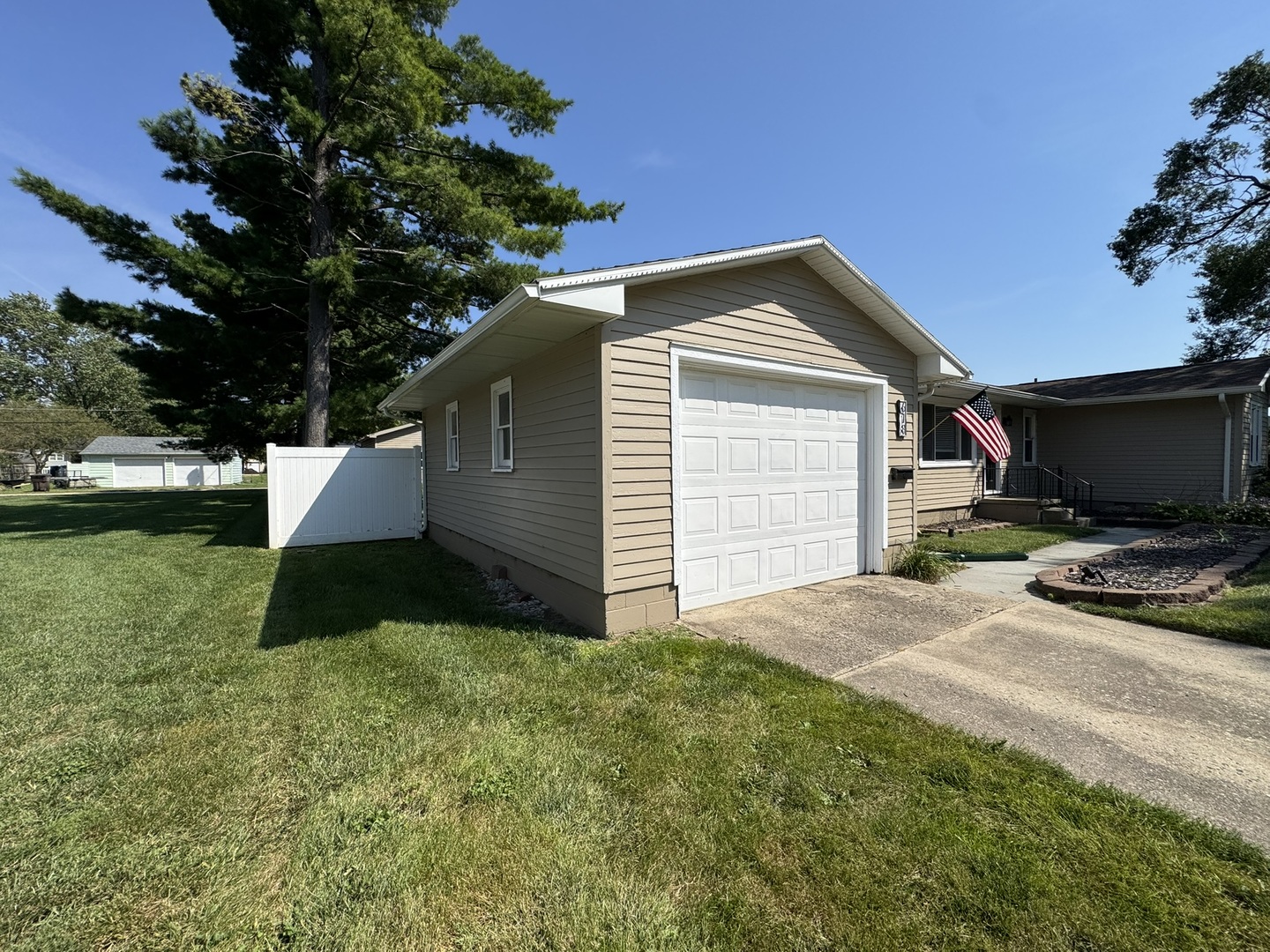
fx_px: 514
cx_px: 635
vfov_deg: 85.7
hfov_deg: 102.1
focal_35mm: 14
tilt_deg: +0.2
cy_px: 476
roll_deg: +0.1
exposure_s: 1/2985
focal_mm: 2.22
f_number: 2.2
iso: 50
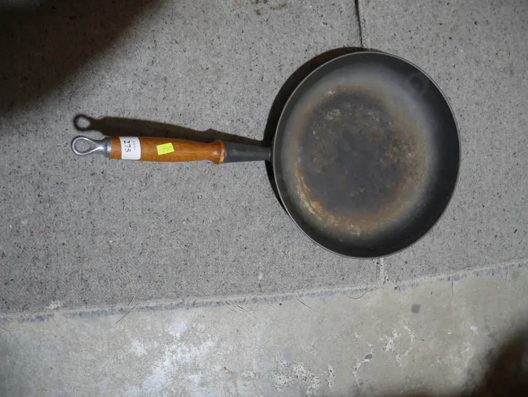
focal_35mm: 30
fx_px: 458
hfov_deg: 59.9
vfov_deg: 46.8
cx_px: 264
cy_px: 198
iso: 320
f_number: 3.6
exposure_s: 1/60
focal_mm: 15
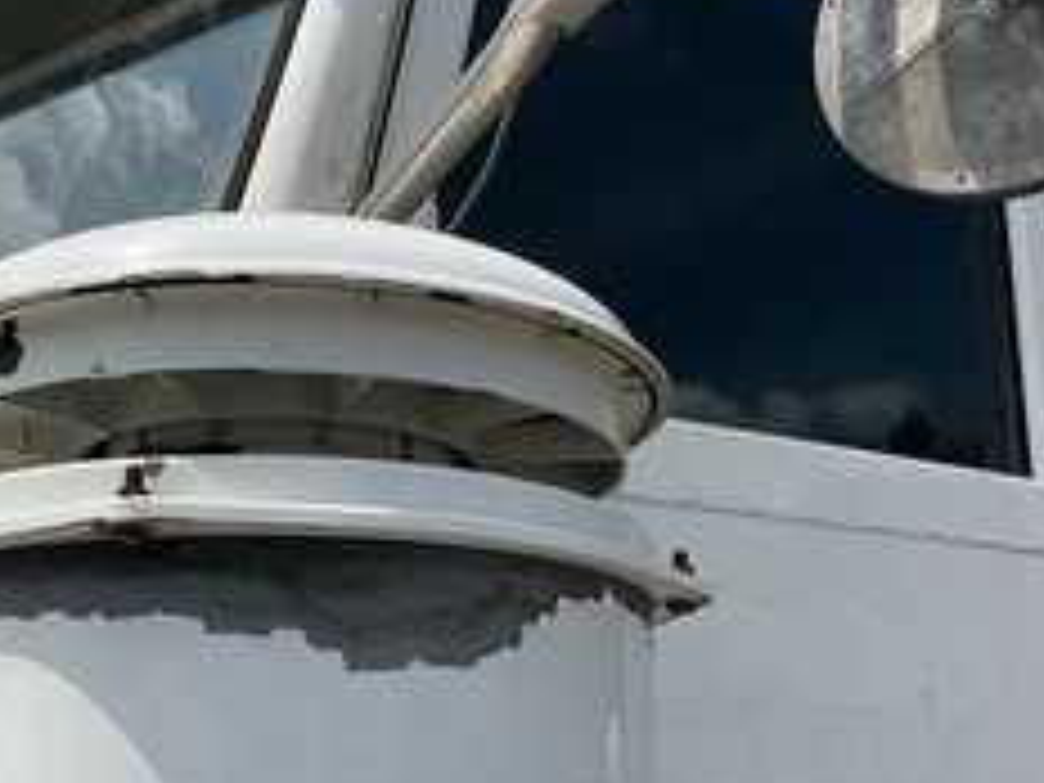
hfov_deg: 37.9
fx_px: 1508
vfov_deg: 29.0
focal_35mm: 50
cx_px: 378
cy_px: 472
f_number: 1.8
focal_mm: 3
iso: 25
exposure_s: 1/2959
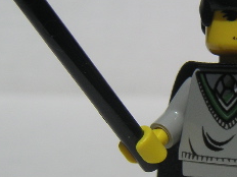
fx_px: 904
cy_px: 102
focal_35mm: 132
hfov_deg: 14.8
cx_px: 222
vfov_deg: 11.2
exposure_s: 1/750
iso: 50
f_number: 6.7
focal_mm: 8
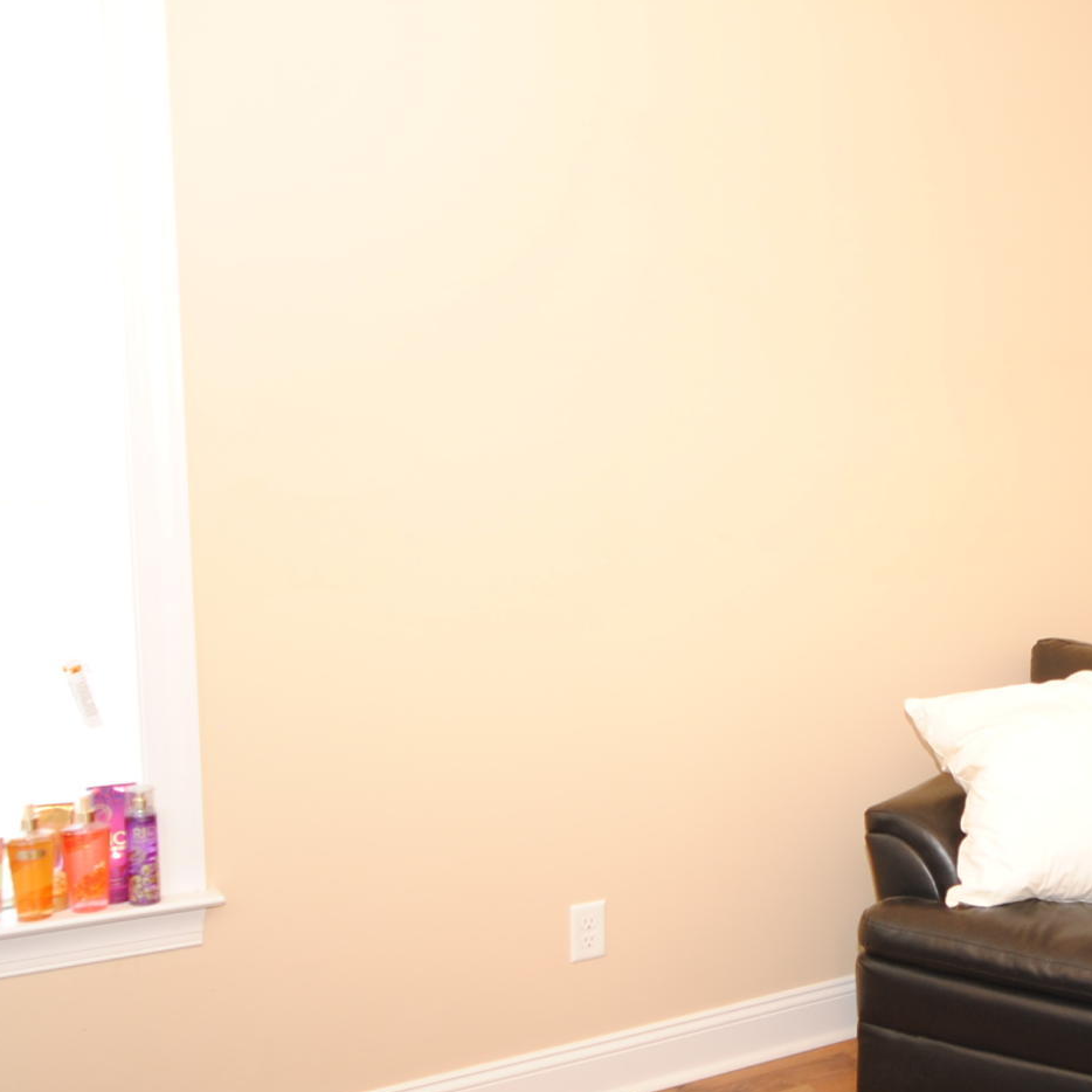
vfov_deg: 40.7
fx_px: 1463
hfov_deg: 37.7
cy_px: 664
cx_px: 1017
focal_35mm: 41
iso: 100
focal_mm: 10
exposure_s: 1/4
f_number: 4
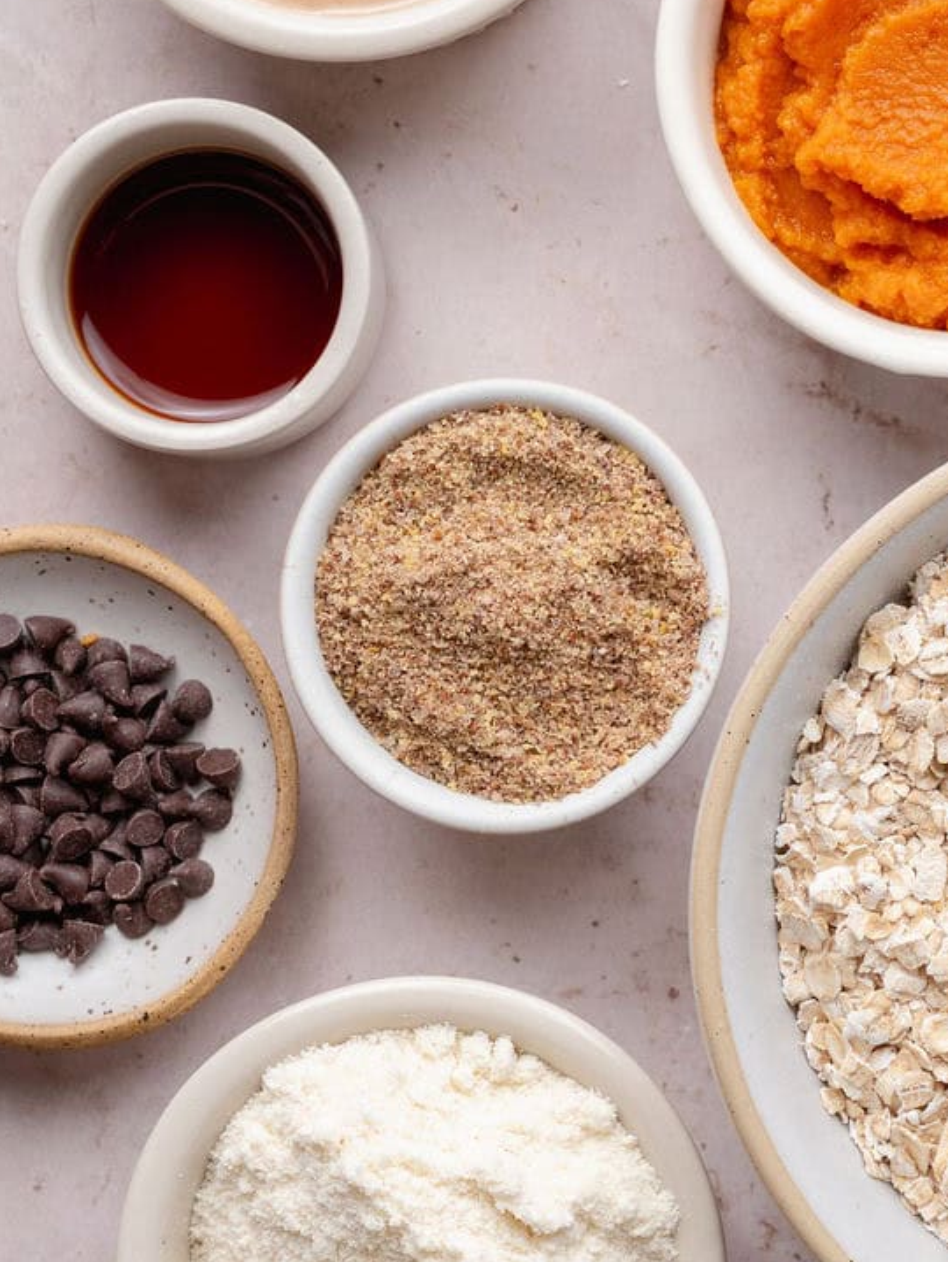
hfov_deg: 12.6
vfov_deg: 16.8
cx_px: 862
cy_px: 704
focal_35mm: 117
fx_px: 4268
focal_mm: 57
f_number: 11
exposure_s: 1/200
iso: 400
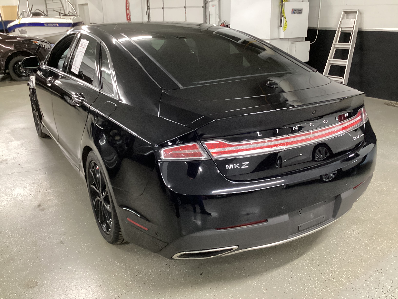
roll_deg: -0.2
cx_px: 199
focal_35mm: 31
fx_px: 356
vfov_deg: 45.4
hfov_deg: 58.4
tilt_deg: -21.5
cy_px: 150
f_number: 2.4
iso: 320
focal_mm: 3.3
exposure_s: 1/30
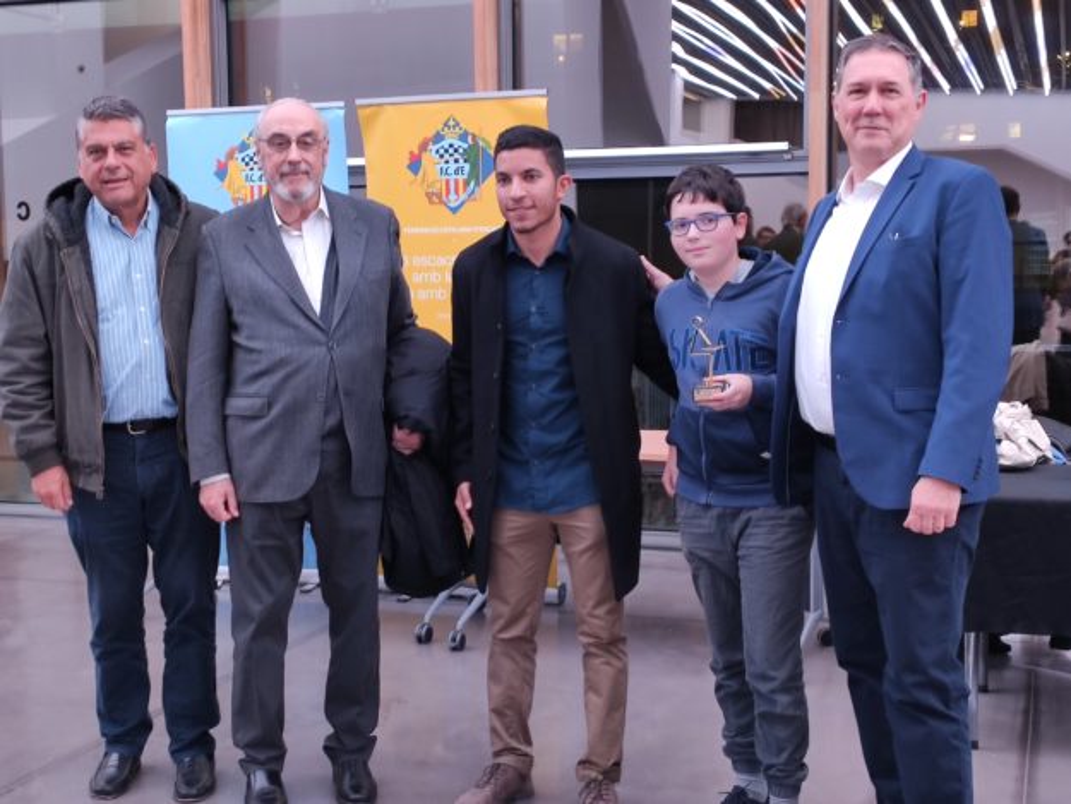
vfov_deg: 53.1
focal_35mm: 26
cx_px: 536
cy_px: 402
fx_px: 805
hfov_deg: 67.3
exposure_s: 1/33
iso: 510
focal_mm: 4.77
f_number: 1.75
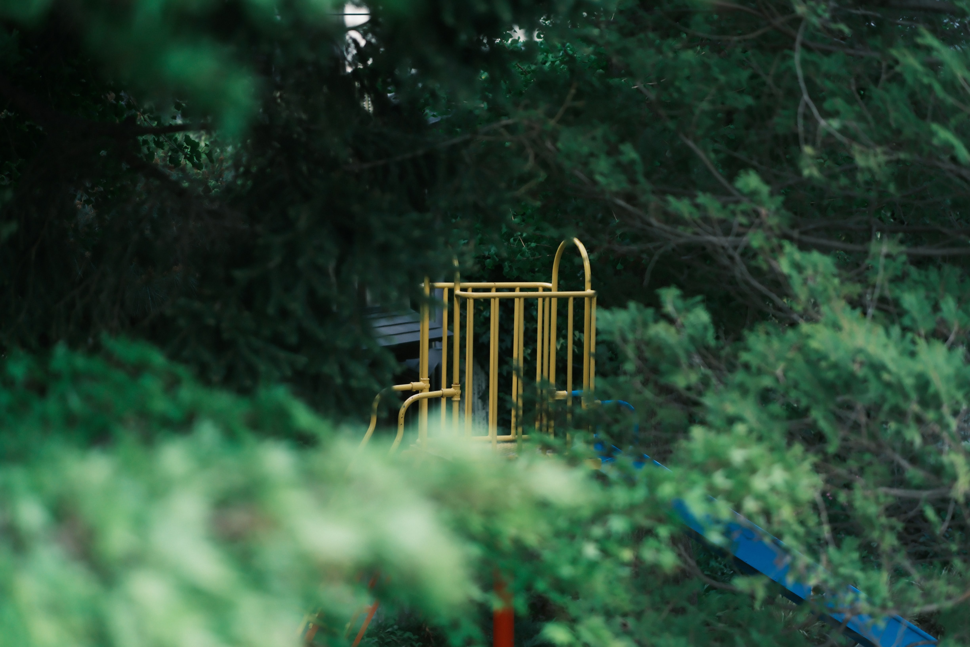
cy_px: 324
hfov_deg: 24.2
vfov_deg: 16.3
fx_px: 2263
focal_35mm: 84
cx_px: 485
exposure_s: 1/4400
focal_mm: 56
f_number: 1.4
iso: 500
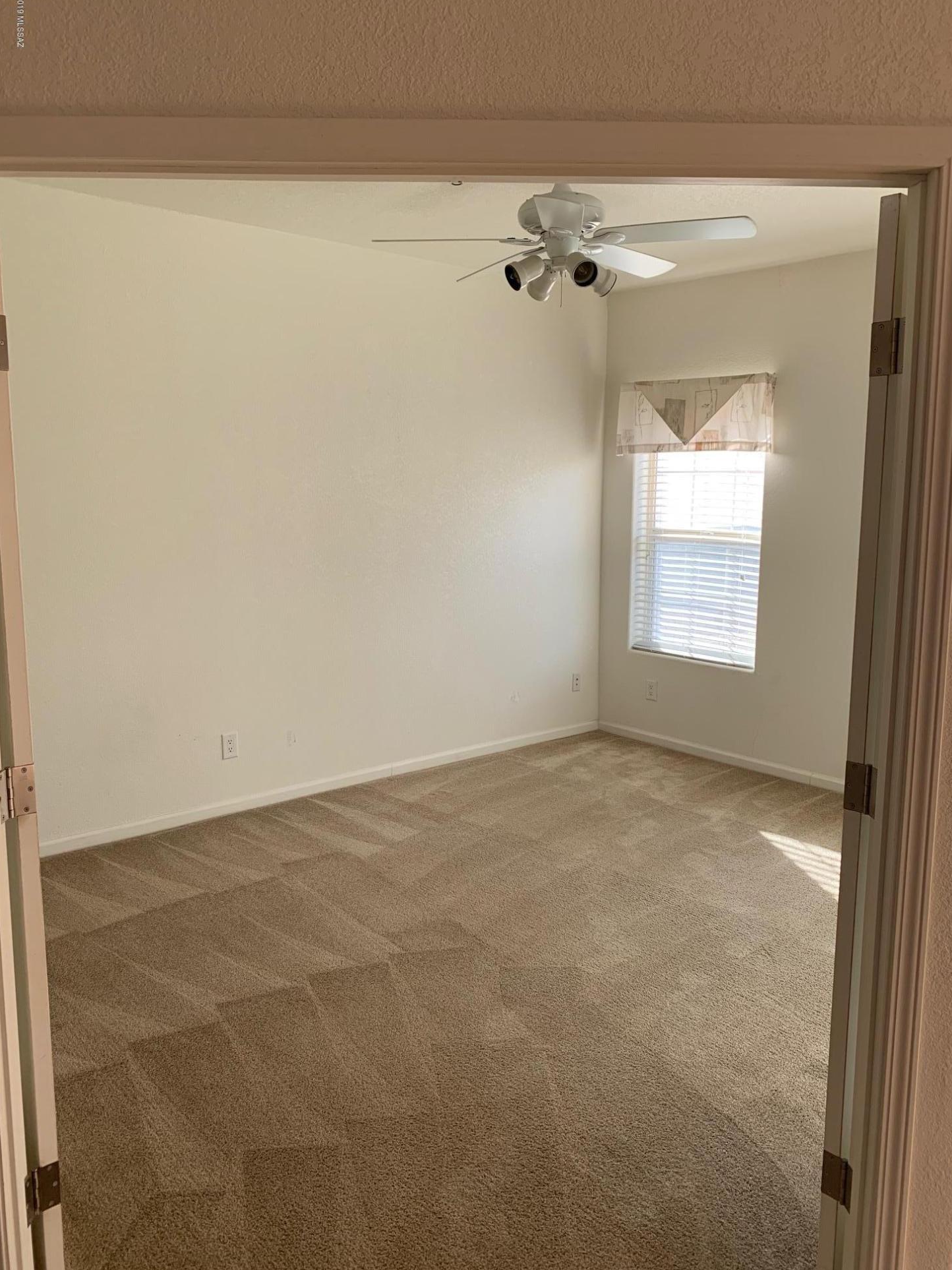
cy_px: 645
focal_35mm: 27
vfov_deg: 65.3
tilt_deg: -9.0
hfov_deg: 51.3
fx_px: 990
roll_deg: -0.8
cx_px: 483
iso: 50
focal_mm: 4.25
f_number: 1.8
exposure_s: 1/121
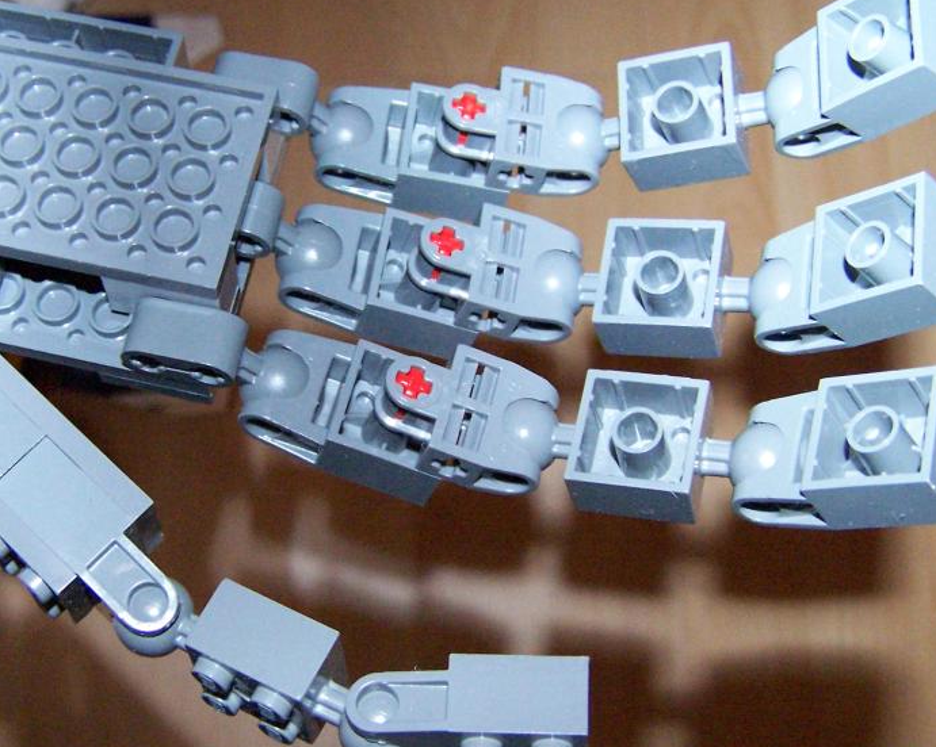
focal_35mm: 55
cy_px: 368
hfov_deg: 34.1
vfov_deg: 27.6
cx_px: 389
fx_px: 1523
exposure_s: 1/45
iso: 400
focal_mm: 6.3
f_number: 3.2
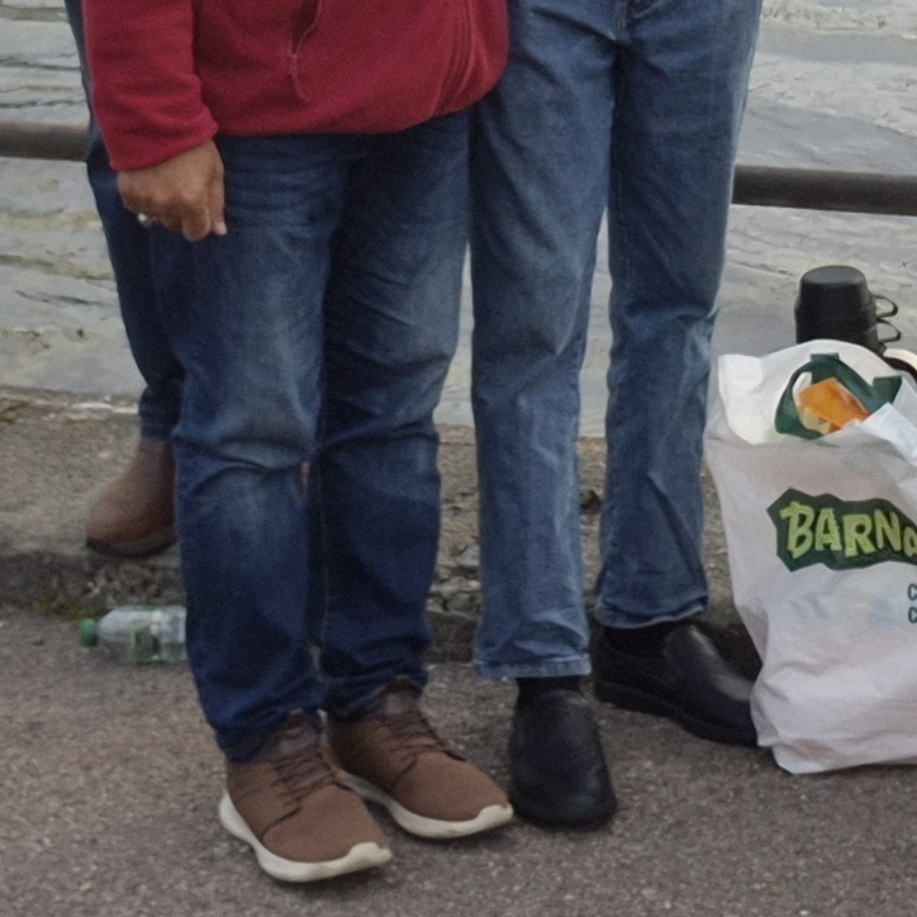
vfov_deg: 14.0
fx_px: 3656
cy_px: -104
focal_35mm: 122
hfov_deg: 14.3
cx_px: 572
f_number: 2.2
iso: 25
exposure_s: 1/427
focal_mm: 3.3
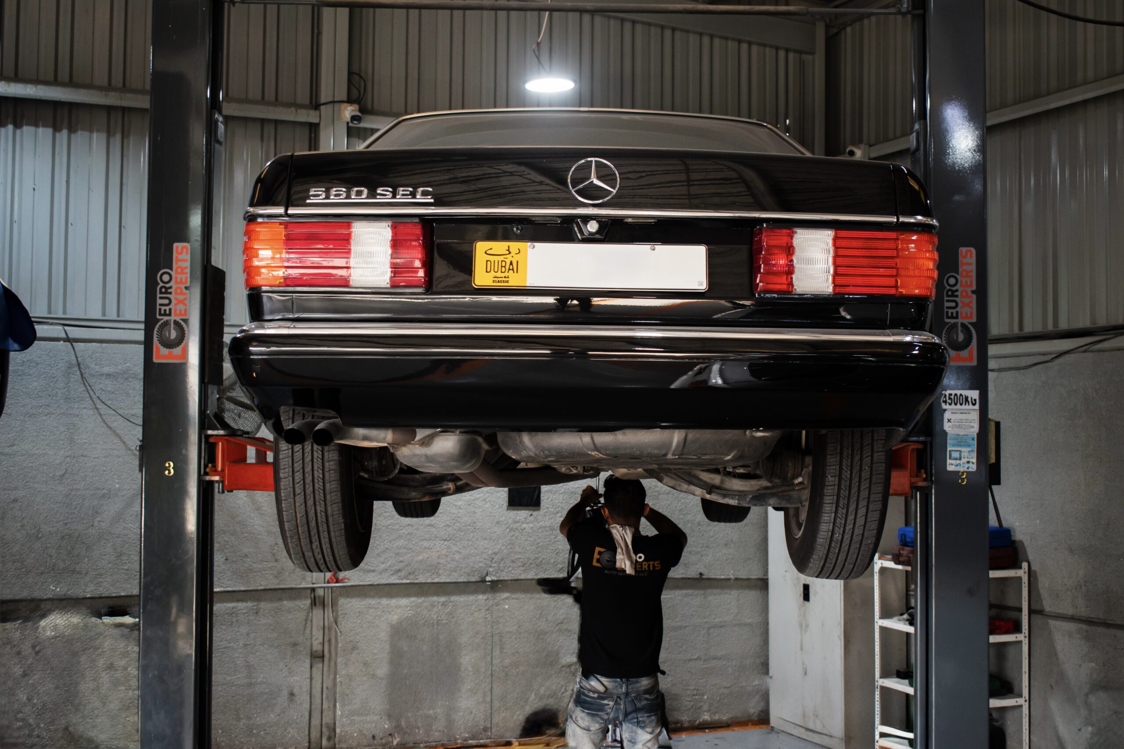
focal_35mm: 46
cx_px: 562
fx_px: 1452
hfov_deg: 42.3
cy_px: 374
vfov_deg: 28.9
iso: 1000
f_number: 4.2
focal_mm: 31
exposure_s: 1/60
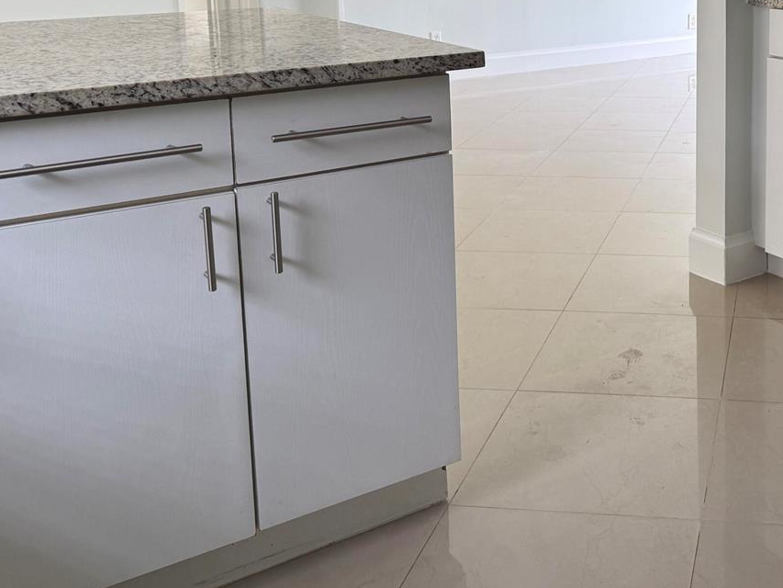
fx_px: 1018
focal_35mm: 45
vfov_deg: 30.9
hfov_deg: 39.4
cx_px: 688
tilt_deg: -7.8
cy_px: 71
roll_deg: +0.0
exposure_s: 1/121
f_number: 1.78
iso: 100
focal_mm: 6.76
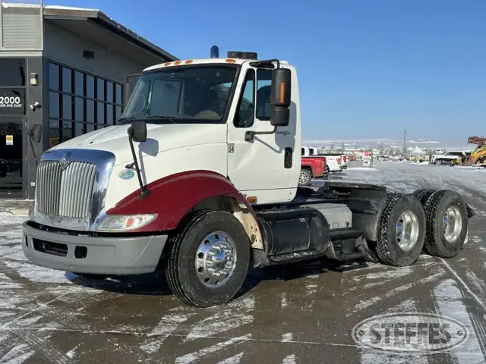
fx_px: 674
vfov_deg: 30.3
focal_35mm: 48
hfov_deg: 39.7
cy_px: 182
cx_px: 243
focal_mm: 6.86
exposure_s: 1/8929
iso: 64
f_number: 1.78
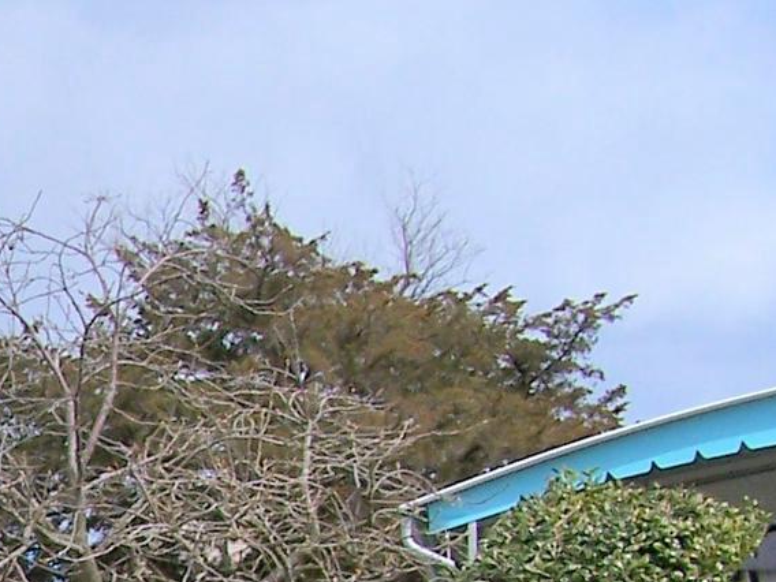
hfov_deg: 13.5
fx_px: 3071
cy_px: 873
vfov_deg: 10.5
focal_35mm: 137
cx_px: -412
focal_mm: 6.3
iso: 80
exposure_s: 1/750
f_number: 5.6
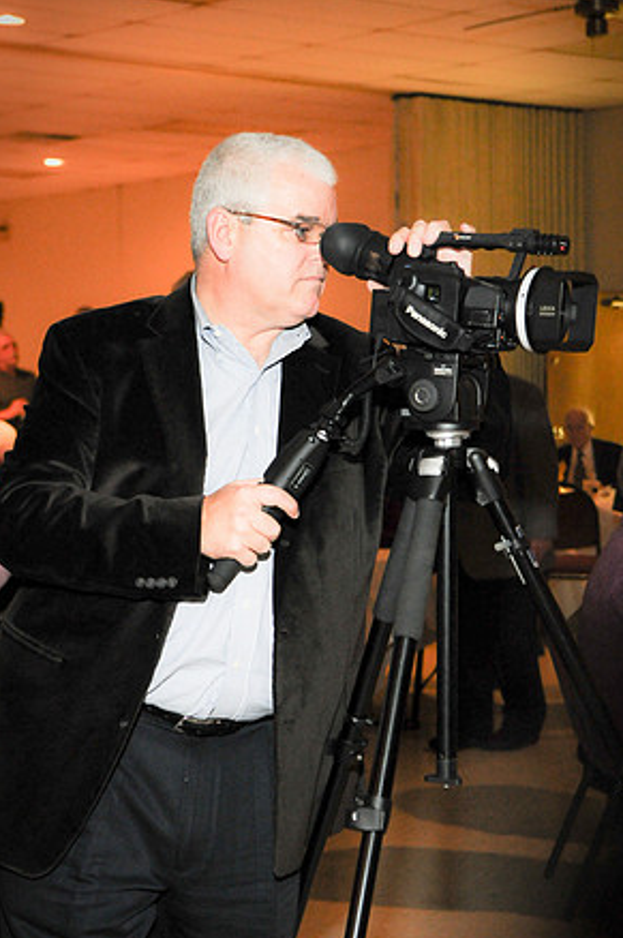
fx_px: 1925
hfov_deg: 18.4
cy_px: 475
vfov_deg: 27.4
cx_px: 316
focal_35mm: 74
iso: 1600
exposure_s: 1/50
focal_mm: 48
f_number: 4
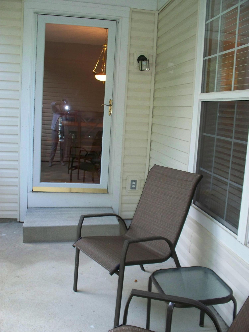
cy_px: 166
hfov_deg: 39.7
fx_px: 345
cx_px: 124
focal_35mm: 36
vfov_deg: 51.4
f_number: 2.8
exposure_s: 1/60
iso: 200
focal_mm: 7.54
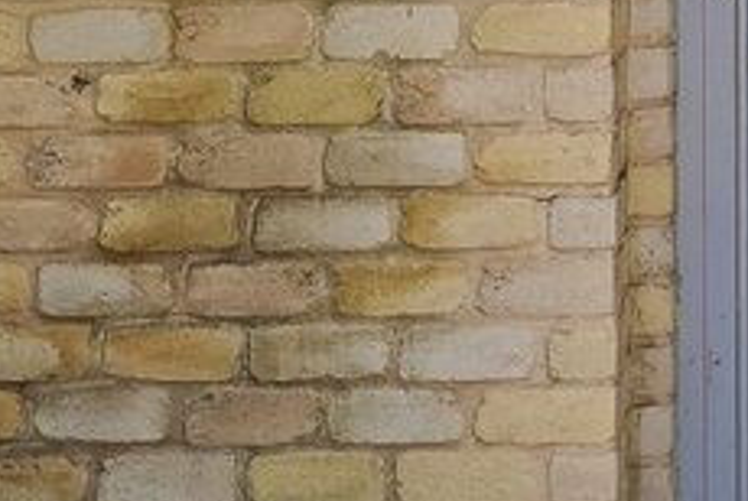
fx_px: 4608
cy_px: -241
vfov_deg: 6.2
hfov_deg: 9.1
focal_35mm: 222
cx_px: 1063
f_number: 8
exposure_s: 1/80
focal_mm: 31.5
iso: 100
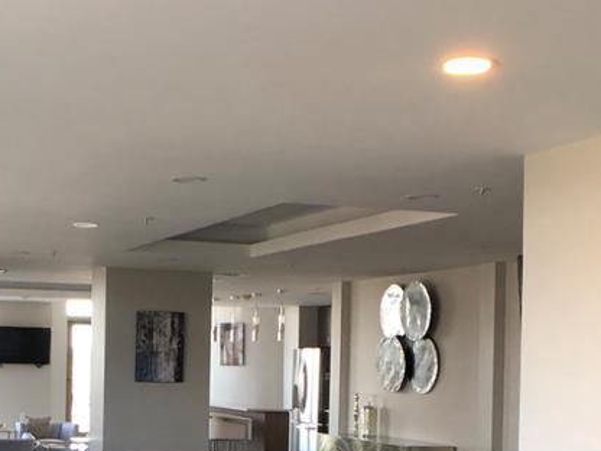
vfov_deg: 15.1
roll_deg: -1.2
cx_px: 146
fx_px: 1684
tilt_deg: +1.5
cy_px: 398
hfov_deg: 20.1
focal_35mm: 97
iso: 20
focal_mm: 4
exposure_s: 1/30
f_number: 1.8
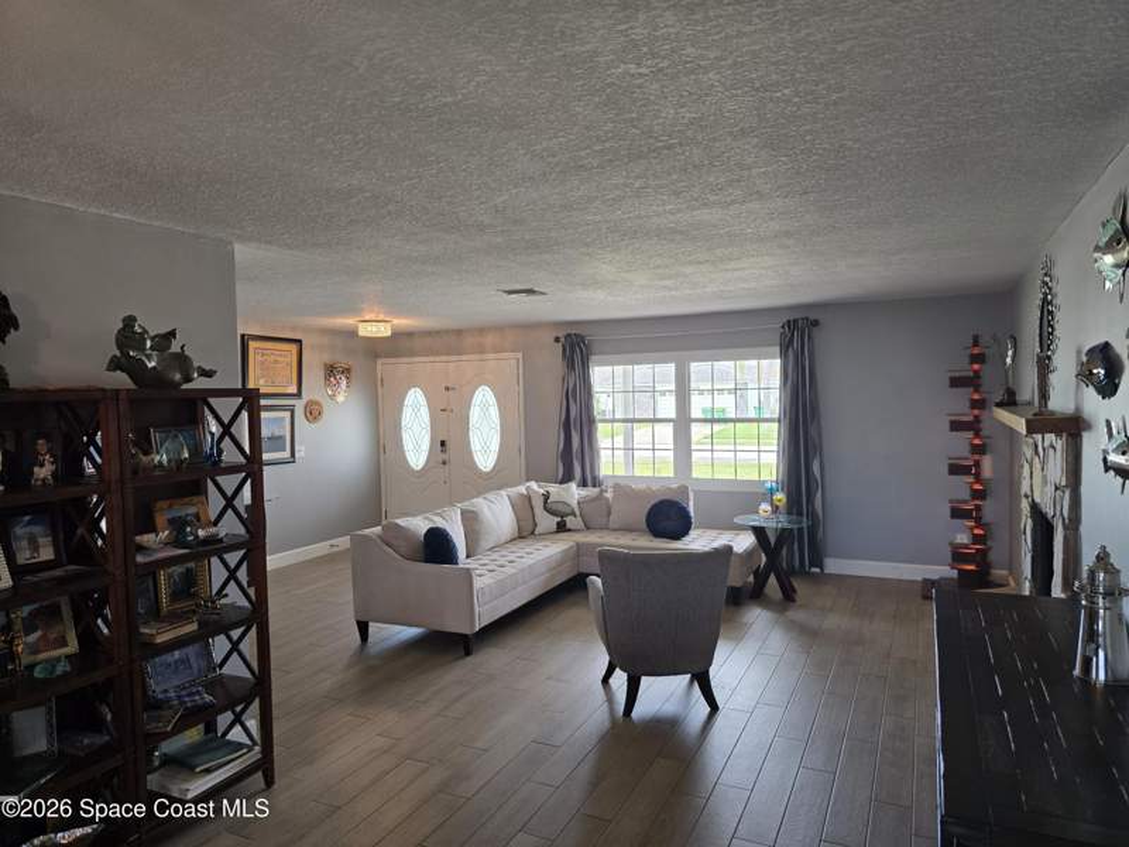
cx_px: 564
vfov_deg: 58.9
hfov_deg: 73.9
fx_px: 750
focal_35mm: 23
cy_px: 424
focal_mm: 6.3
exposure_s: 1/120
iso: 125
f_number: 1.7
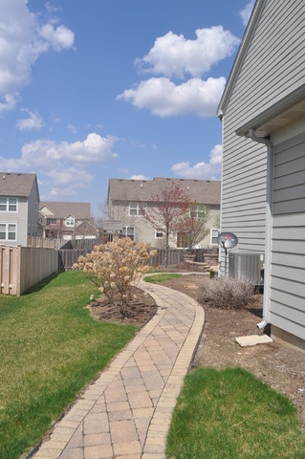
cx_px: 152
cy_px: 230
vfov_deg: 67.4
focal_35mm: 27
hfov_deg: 47.8
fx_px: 344
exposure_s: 1/400
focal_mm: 18
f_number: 10
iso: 200
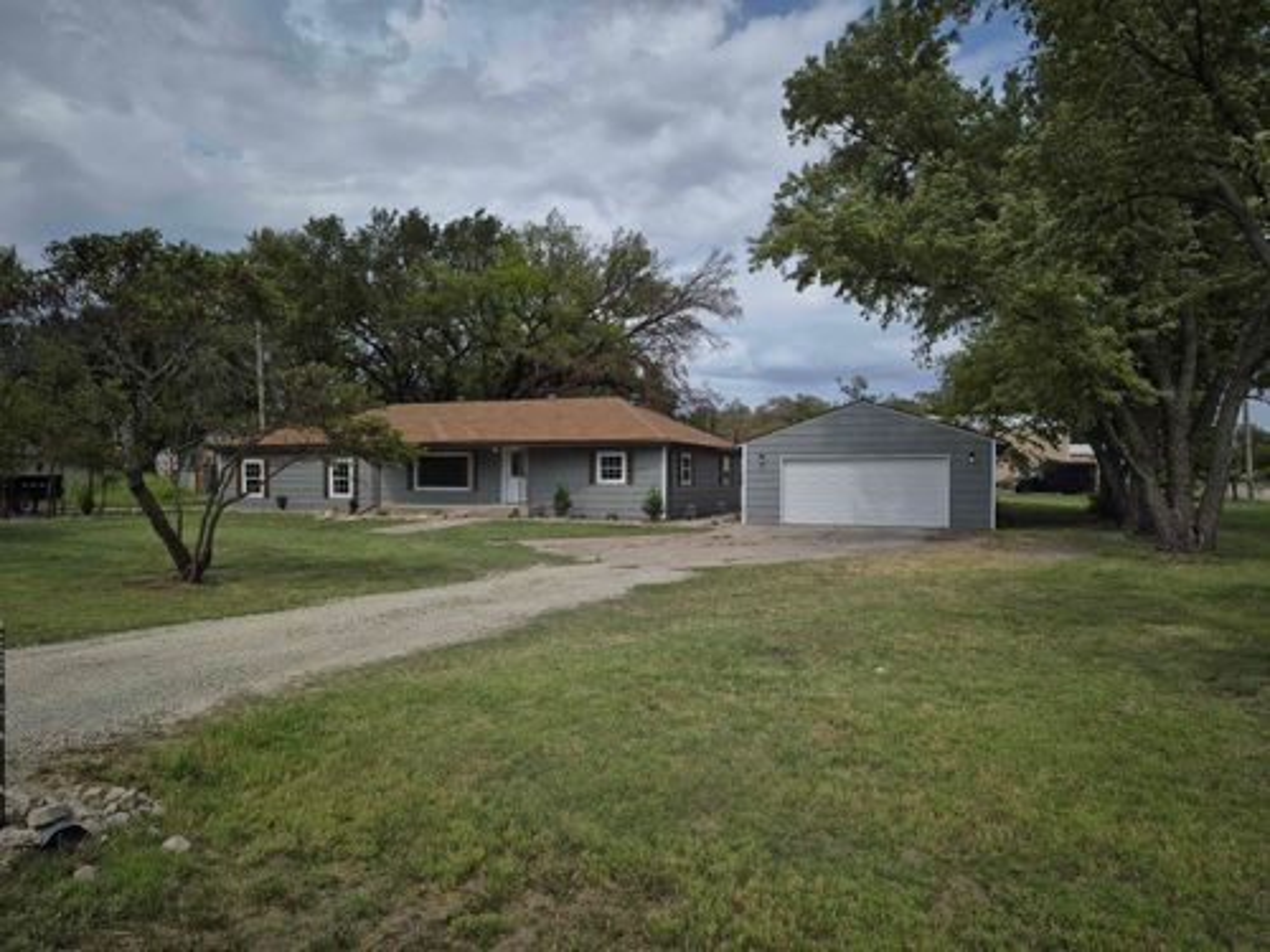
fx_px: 844
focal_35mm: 23
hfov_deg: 73.9
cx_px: 635
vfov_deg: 58.9
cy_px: 476
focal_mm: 5.4
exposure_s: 1/2408
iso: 25
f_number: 1.8
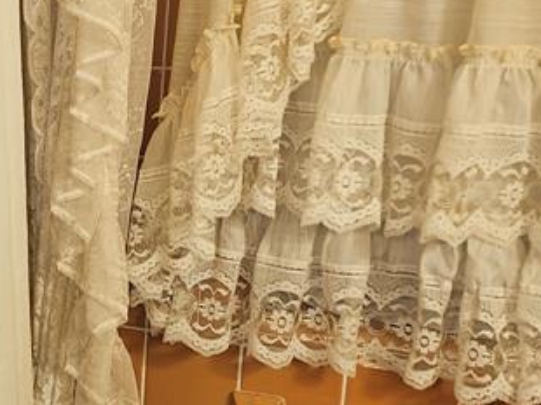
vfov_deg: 19.4
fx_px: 1187
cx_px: -328
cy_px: 211
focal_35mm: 76
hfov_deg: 20.8
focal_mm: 5.4
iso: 125
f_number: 1.8
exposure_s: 1/13.4
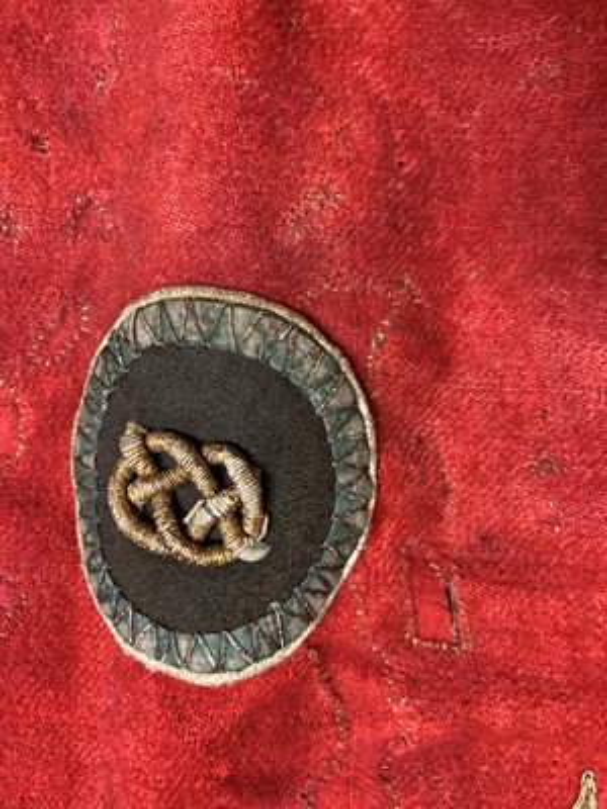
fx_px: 655
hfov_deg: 49.7
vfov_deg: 63.4
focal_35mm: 28
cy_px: 404
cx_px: 304
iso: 320
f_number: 1.8
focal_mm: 3.99
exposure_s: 1/33
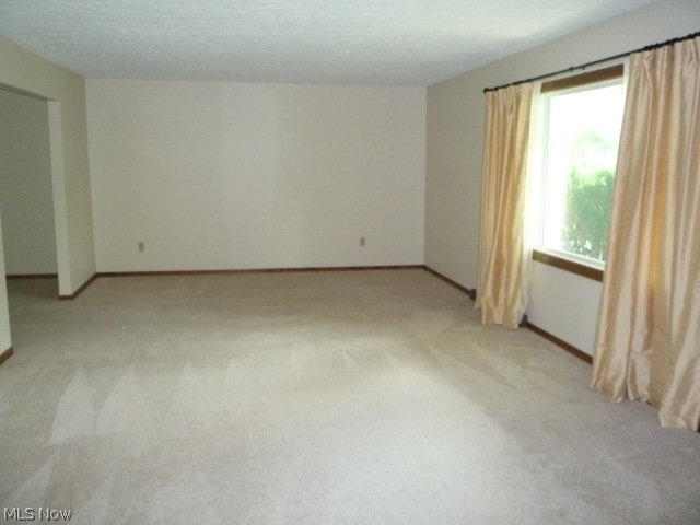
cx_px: 350
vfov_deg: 46.8
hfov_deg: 60.0
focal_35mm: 30
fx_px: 607
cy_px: 262
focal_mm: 5.2
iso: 500
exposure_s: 1/30
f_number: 3.3
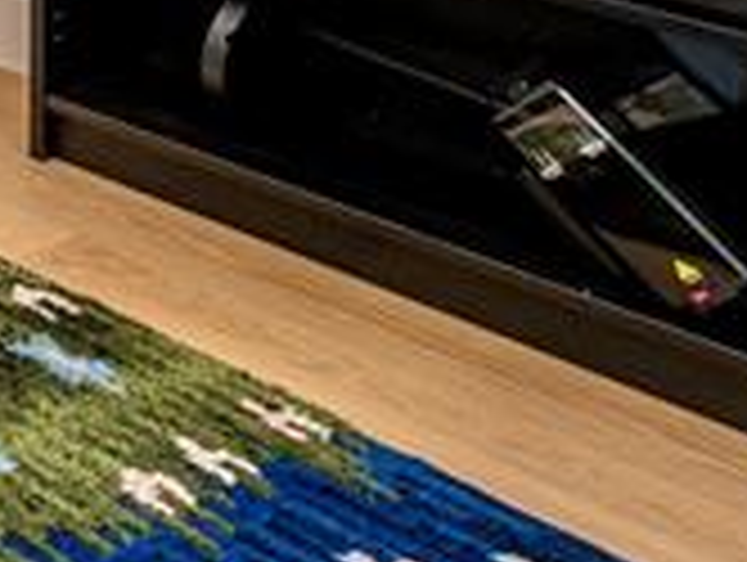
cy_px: -697
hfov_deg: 13.0
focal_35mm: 83
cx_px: -1278
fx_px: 1794
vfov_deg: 13.8
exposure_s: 1/5
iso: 200
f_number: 9
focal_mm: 14
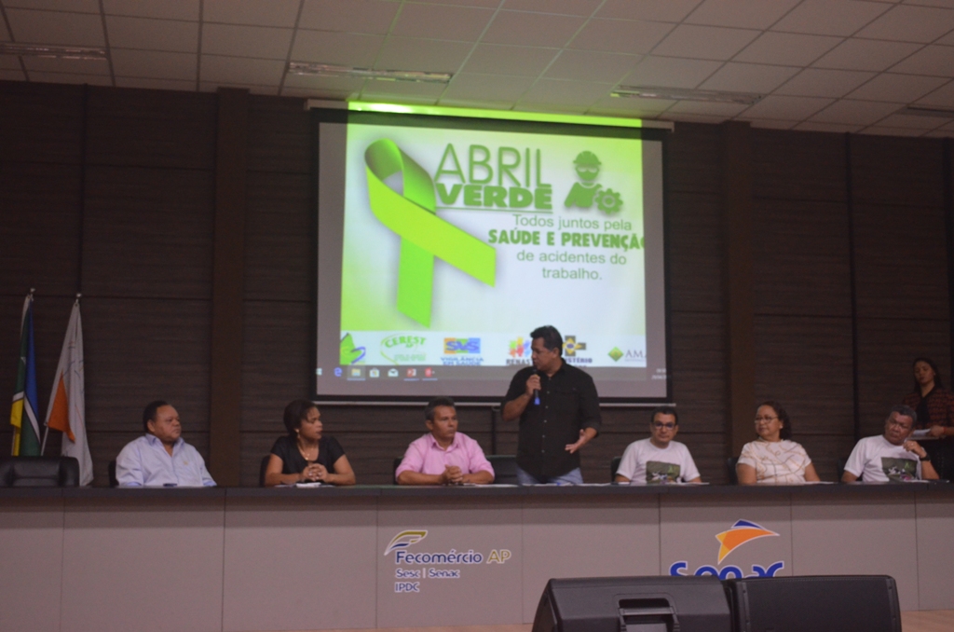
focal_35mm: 48
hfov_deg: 41.2
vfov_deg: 27.9
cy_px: 316
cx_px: 477
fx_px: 1269
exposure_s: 1/100
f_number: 5.6
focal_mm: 32
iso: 2000
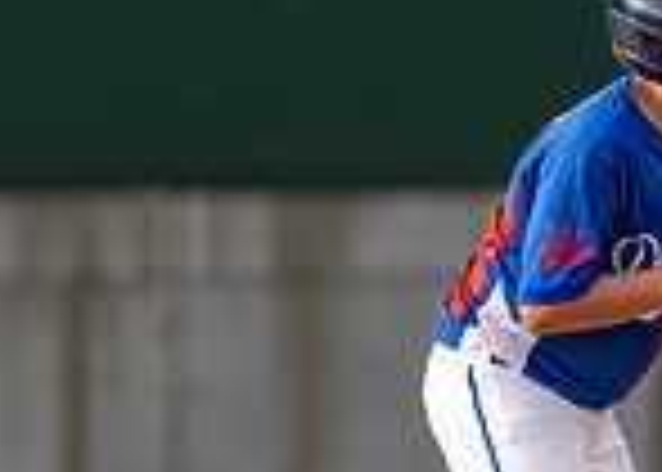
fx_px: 20287
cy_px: 438
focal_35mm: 1079
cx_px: 743
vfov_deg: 1.3
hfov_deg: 1.9
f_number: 2.8
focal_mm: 200
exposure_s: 1/3200
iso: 250
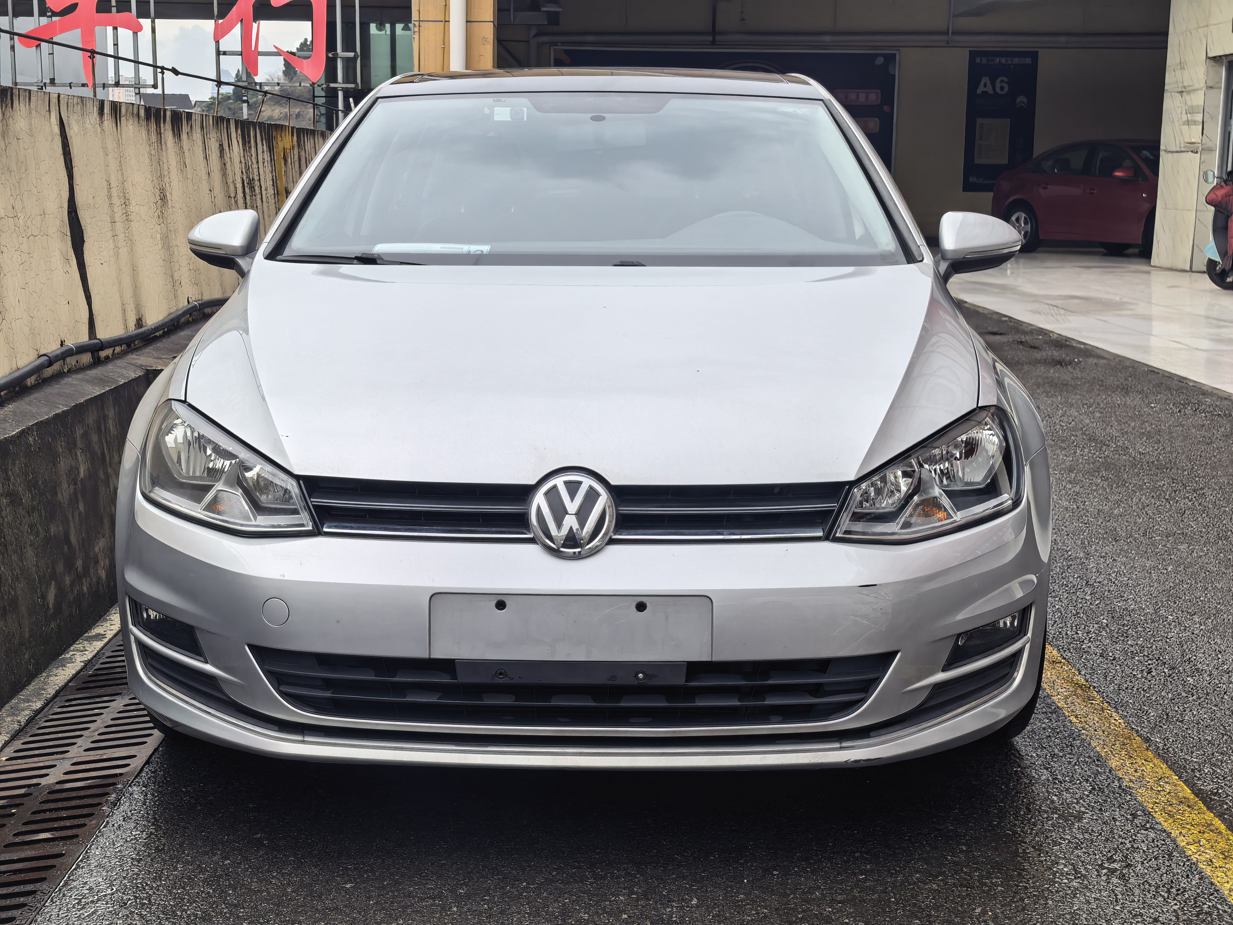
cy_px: 462
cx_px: 616
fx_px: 1710
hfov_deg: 39.7
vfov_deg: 30.3
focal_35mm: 48
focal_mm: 6.98
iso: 100
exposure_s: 1/1905
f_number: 2
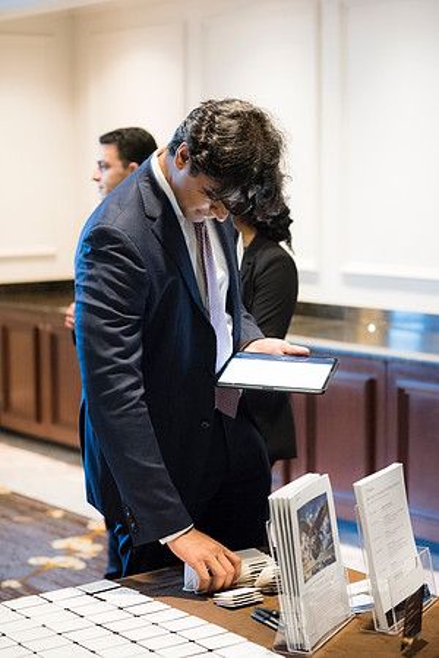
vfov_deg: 28.8
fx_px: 1280
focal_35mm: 70
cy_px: 329
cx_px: 220
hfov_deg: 19.5
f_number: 2.8
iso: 6400
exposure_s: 1/125
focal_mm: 70
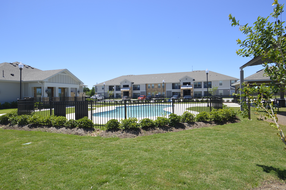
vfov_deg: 59.4
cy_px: 95
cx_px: 143
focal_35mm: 21
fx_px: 167
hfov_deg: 81.3
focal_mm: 14
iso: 100
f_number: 7.1
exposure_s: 1/200
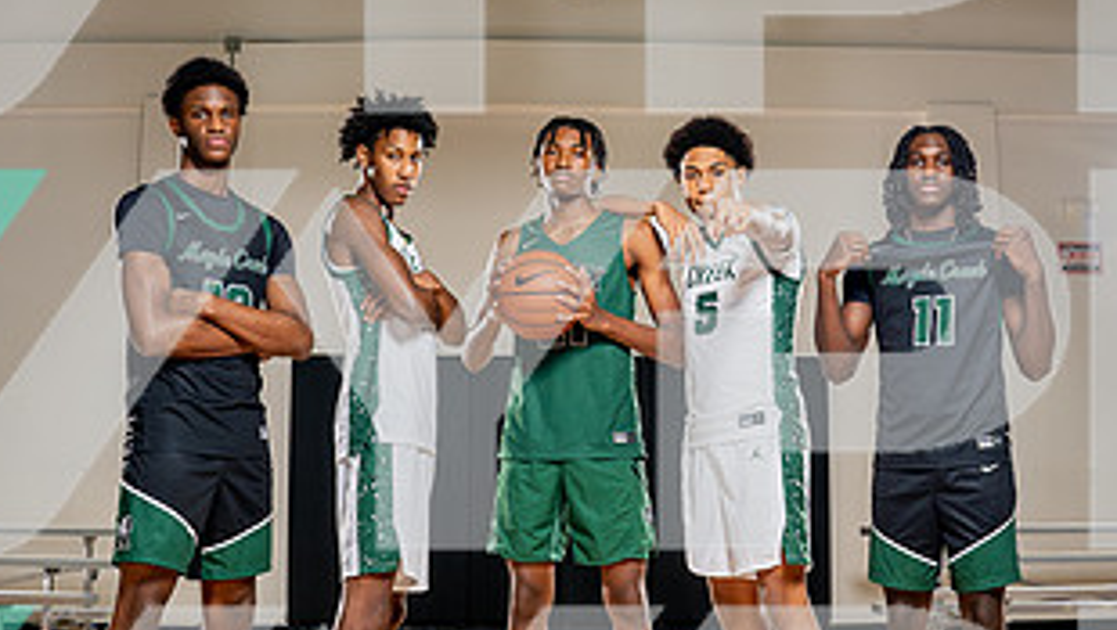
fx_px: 1393
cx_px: 587
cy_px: 362
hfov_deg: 43.7
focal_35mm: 47
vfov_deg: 25.5
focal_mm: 24
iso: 250
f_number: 7.1
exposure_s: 1/250
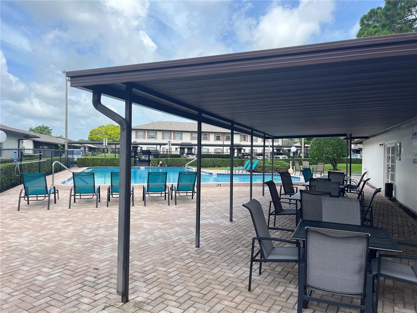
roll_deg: -1.4
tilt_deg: -1.9
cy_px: 156
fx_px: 313
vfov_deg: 53.1
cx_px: 208
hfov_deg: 67.3
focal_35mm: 26
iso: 50
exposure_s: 1/1776
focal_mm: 5.1
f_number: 1.6
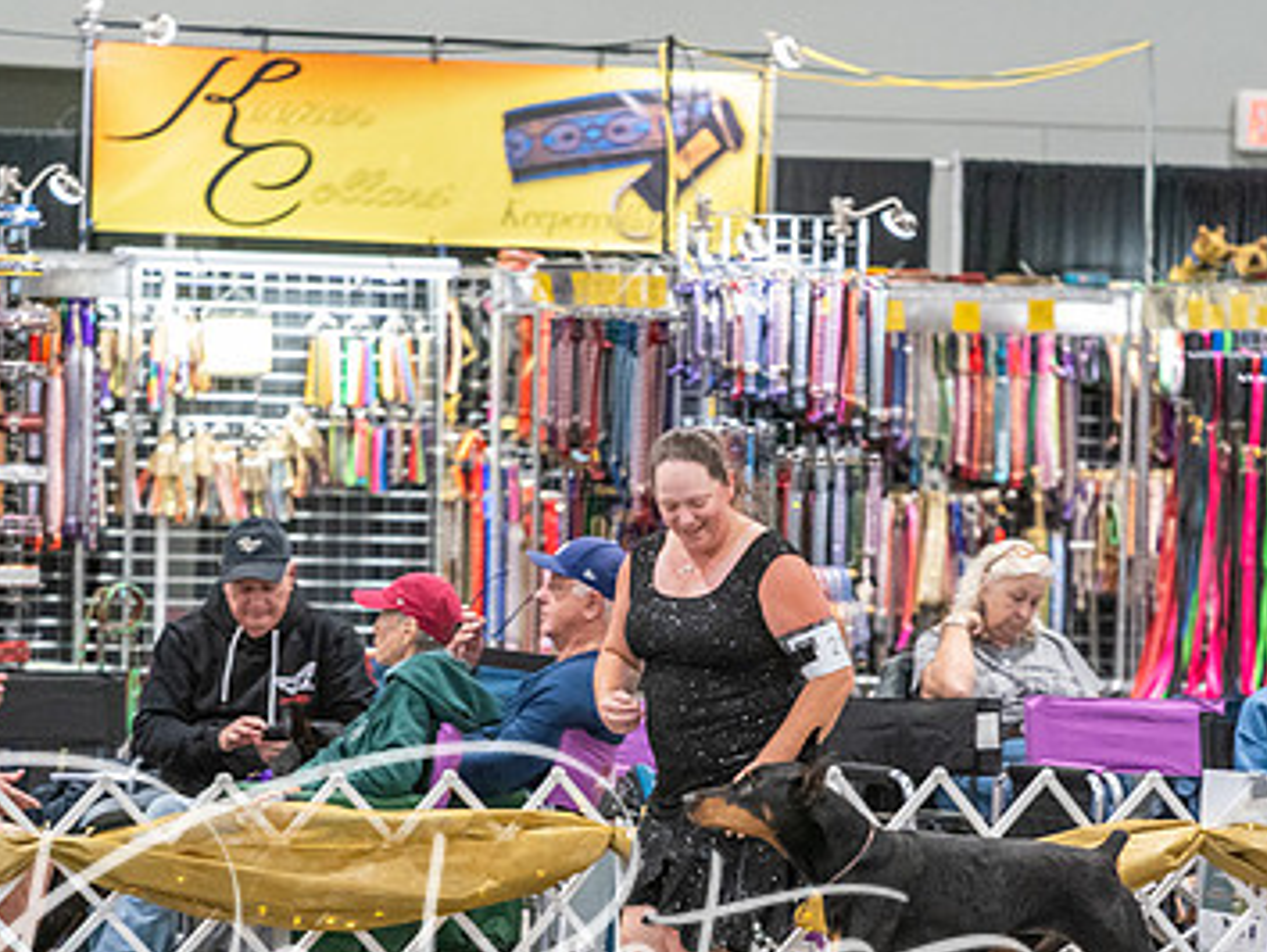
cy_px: 617
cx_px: 680
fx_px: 11537
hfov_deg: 6.3
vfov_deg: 4.7
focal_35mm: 315
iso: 6400
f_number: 2.8
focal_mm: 200
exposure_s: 1/250
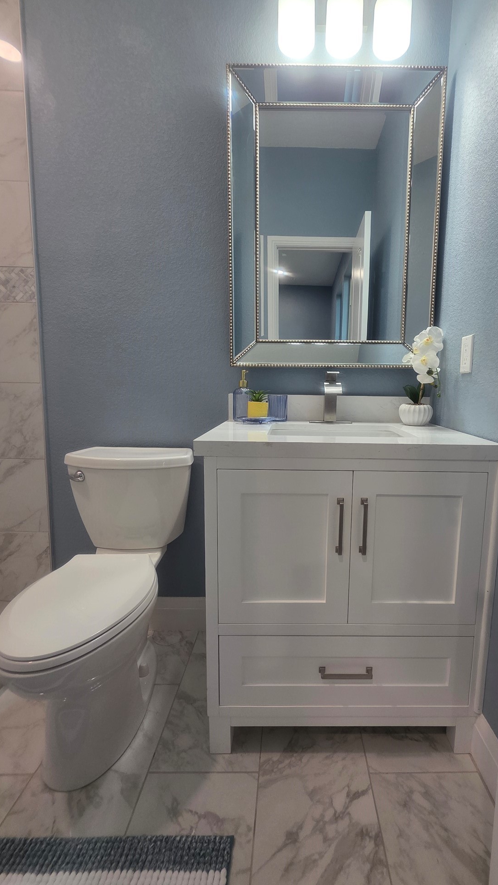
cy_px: 431
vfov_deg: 103.0
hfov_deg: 69.9
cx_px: 297
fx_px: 352
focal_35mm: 15
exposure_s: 1/120
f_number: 1.9
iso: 125
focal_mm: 2.2
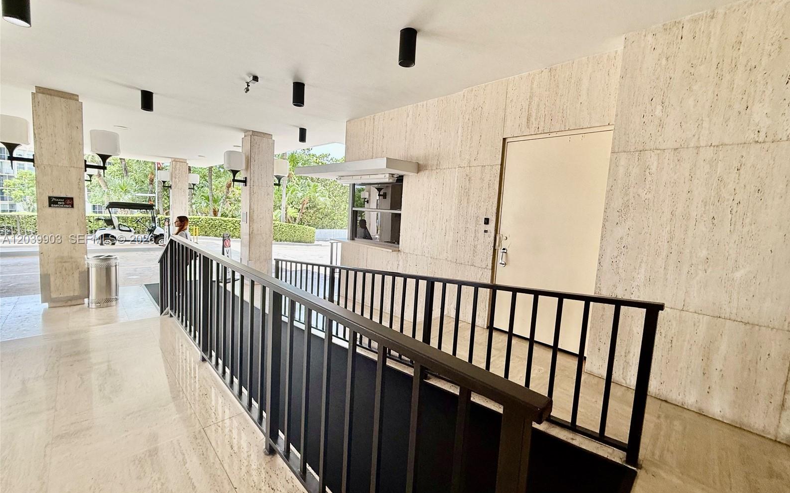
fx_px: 323
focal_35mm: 15
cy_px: 240
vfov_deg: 74.8
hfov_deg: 101.5
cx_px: 399
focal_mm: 2.22
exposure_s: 1/224
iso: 50
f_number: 2.2
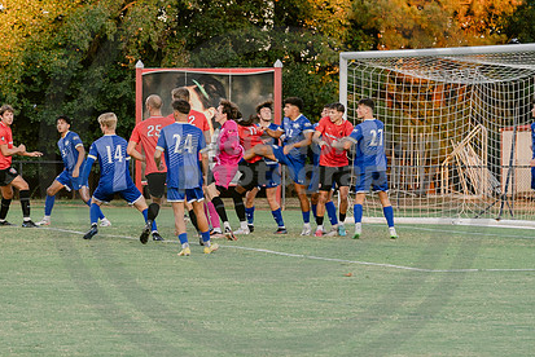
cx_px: 100
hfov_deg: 11.2
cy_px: 157
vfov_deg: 7.5
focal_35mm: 183
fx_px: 2721
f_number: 4.5
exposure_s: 1/250
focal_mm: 90
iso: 640
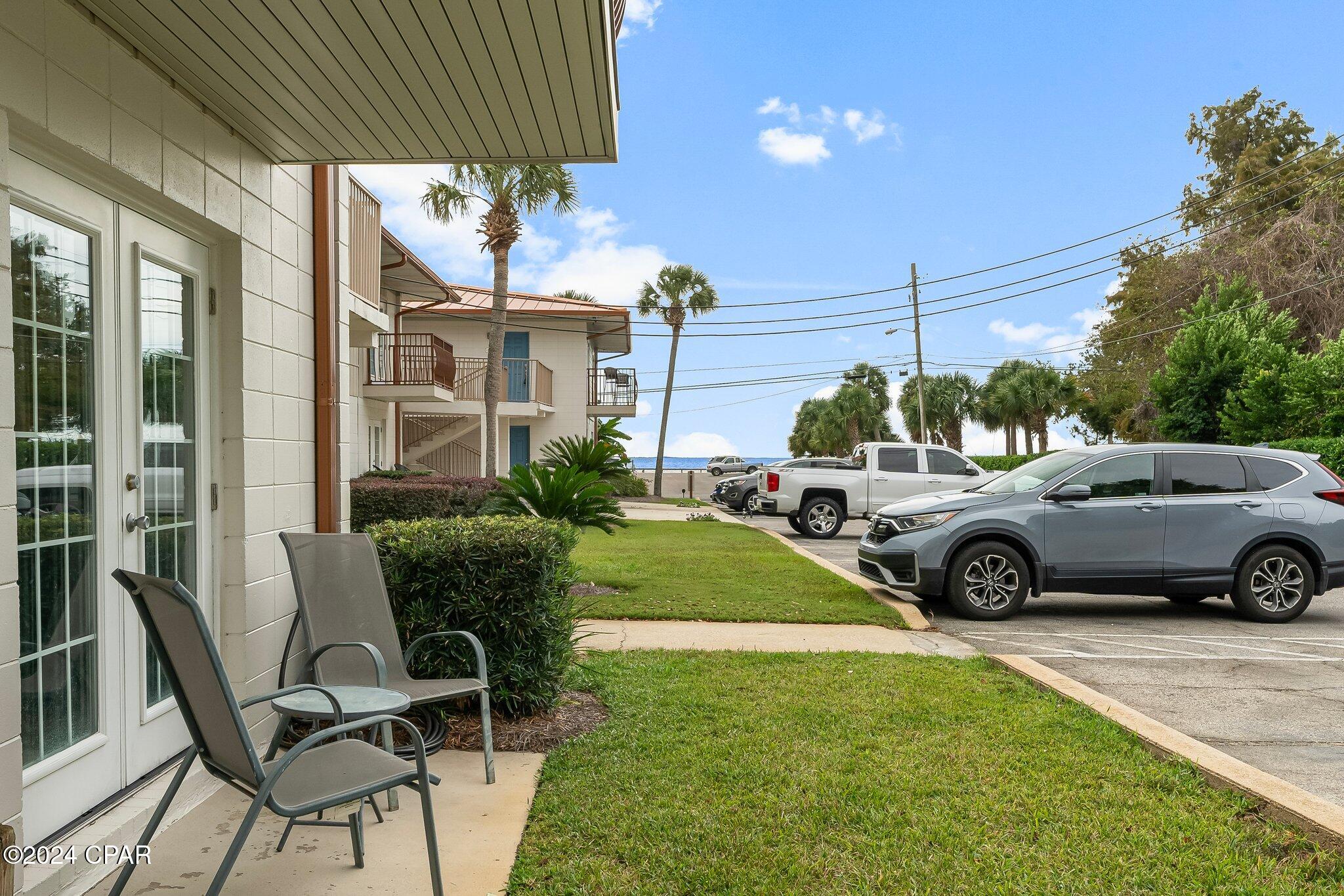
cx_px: 672
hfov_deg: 61.9
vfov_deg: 43.6
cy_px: 448
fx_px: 1120
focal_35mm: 30
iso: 400
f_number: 9
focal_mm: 20.2
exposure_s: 1/640
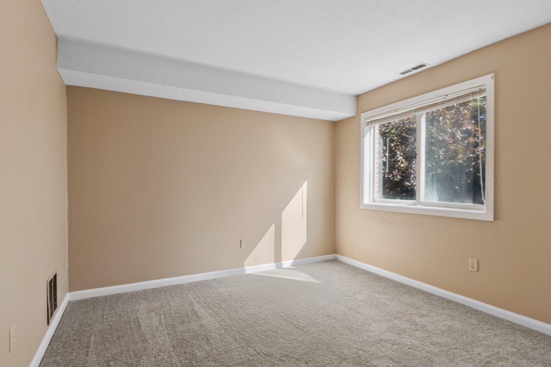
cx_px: 276
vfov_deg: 67.4
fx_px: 275
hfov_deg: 90.0
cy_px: 184
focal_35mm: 18
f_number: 8
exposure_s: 1/5
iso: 200
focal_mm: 12
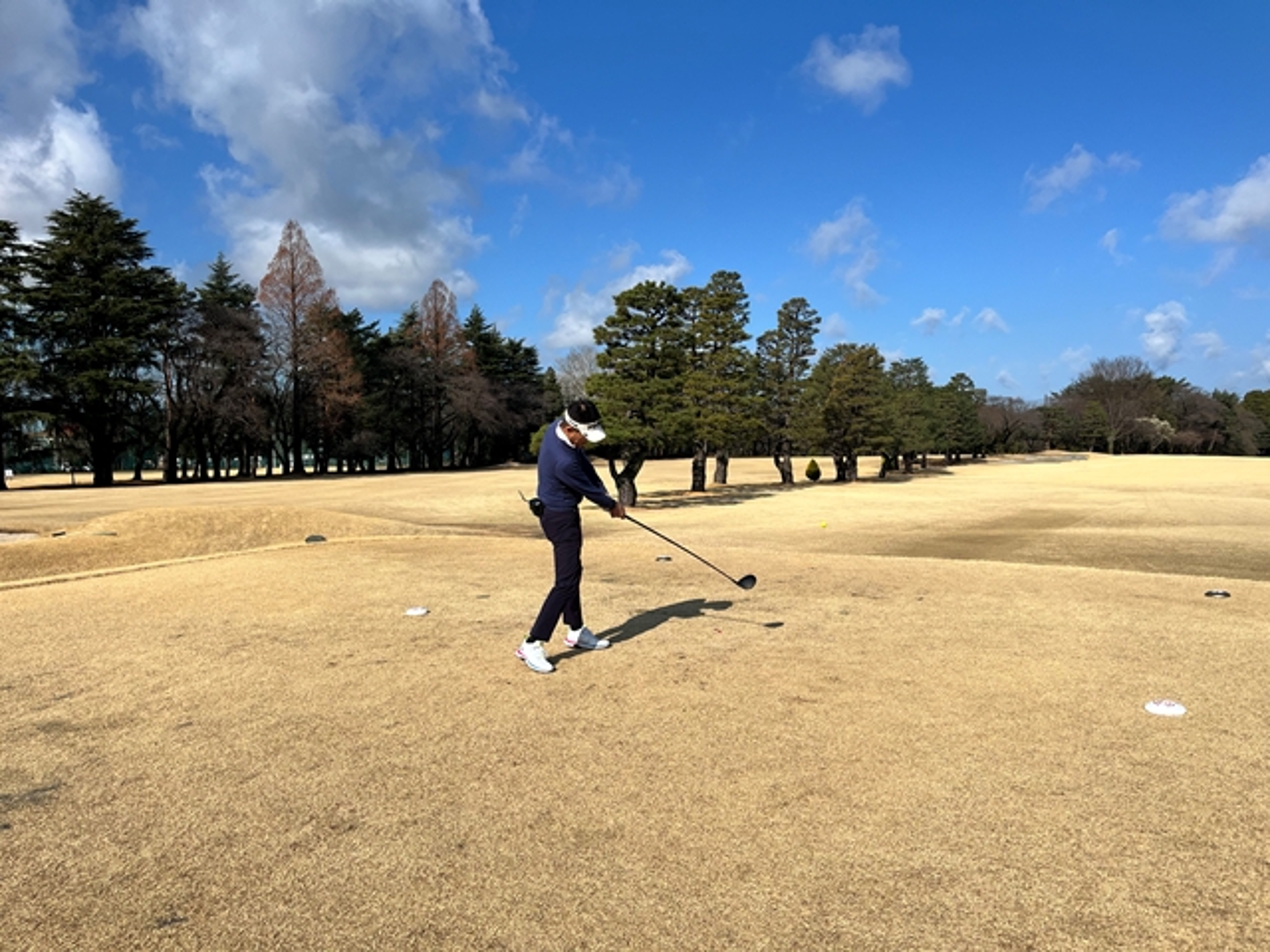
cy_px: 476
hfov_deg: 67.3
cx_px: 635
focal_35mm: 26
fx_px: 954
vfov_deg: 53.1
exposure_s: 1/5076
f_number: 1.6
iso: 50
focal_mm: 5.1
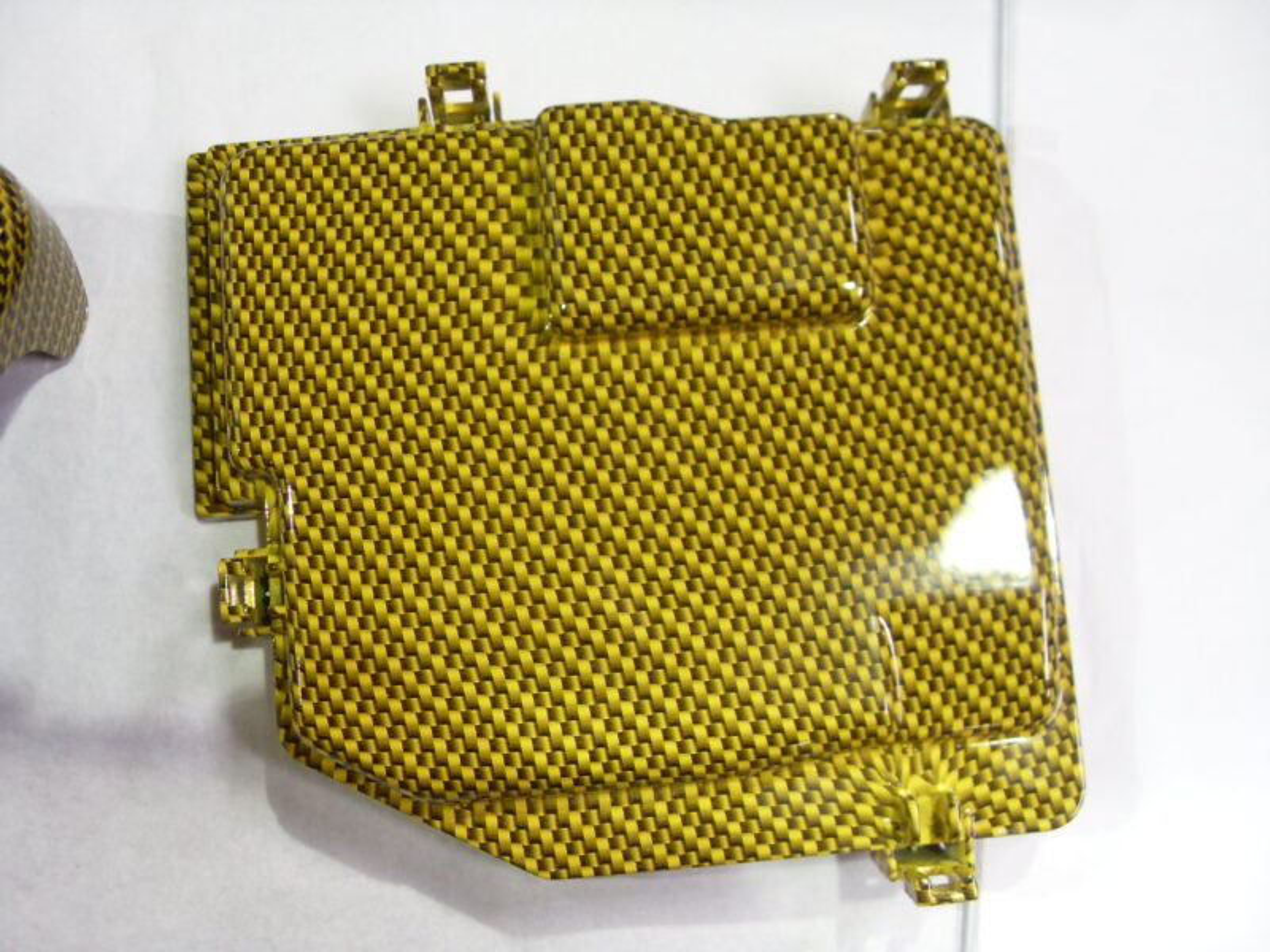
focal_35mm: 35
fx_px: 1284
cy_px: 476
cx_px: 635
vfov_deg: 40.7
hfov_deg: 52.6
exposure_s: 1/20
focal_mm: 6.3
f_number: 2.8
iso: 200
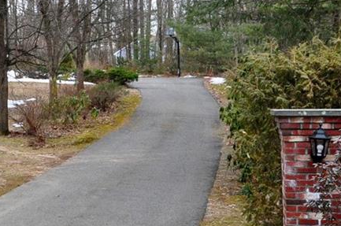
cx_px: -2
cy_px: 34
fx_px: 671
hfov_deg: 26.9
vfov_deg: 18.9
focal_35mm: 71
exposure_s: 1/250
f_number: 8
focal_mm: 20
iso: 800
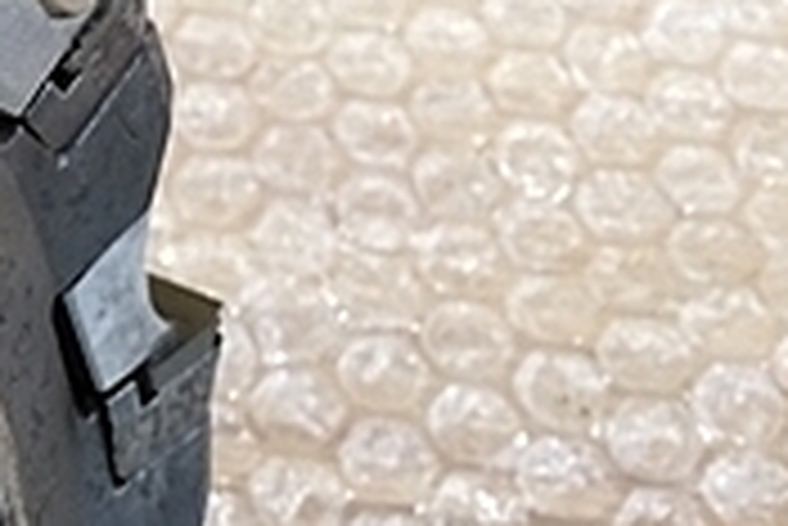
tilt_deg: -56.3
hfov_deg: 16.4
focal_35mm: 110
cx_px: -504
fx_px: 2410
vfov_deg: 12.4
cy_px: 148
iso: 80
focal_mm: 4.15
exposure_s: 1/30
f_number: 2.2
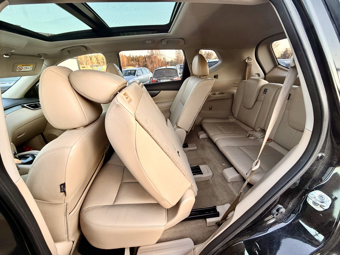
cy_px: 128
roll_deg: +2.3
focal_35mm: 14
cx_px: 170
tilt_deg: -23.6
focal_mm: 2.22
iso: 250
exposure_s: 1/121
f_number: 2.2
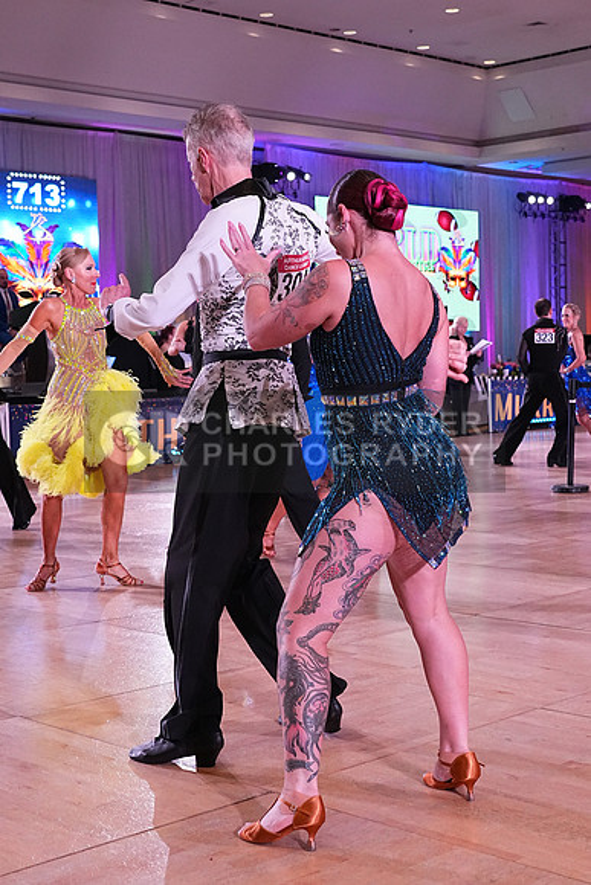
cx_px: 296
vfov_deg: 38.2
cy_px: 442
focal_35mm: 52
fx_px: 1280
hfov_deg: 26.0
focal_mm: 35
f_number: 5
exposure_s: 1/400
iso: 3200
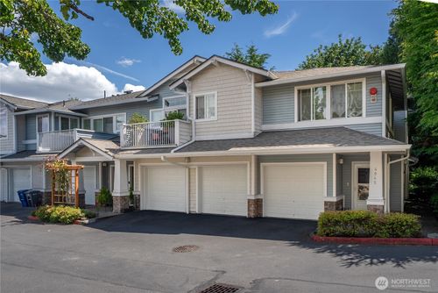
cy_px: 146
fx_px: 219
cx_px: 219
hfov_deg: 90.0
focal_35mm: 18
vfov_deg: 67.5
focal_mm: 18
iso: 80
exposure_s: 1/100
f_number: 7.1
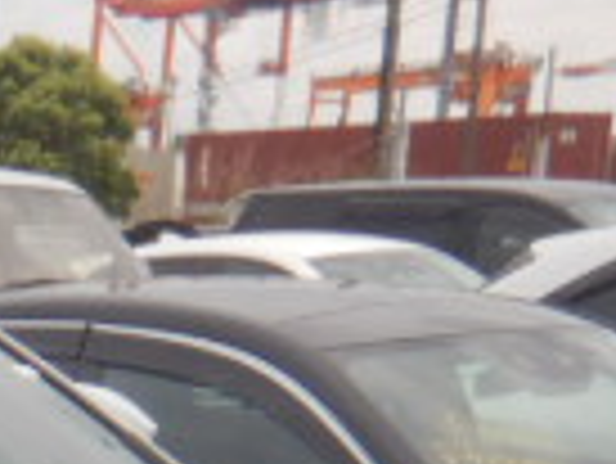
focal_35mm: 112
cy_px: 964
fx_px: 1995
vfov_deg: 11.7
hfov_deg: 16.4
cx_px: -238
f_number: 2.8
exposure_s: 1/60
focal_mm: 4.3
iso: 125
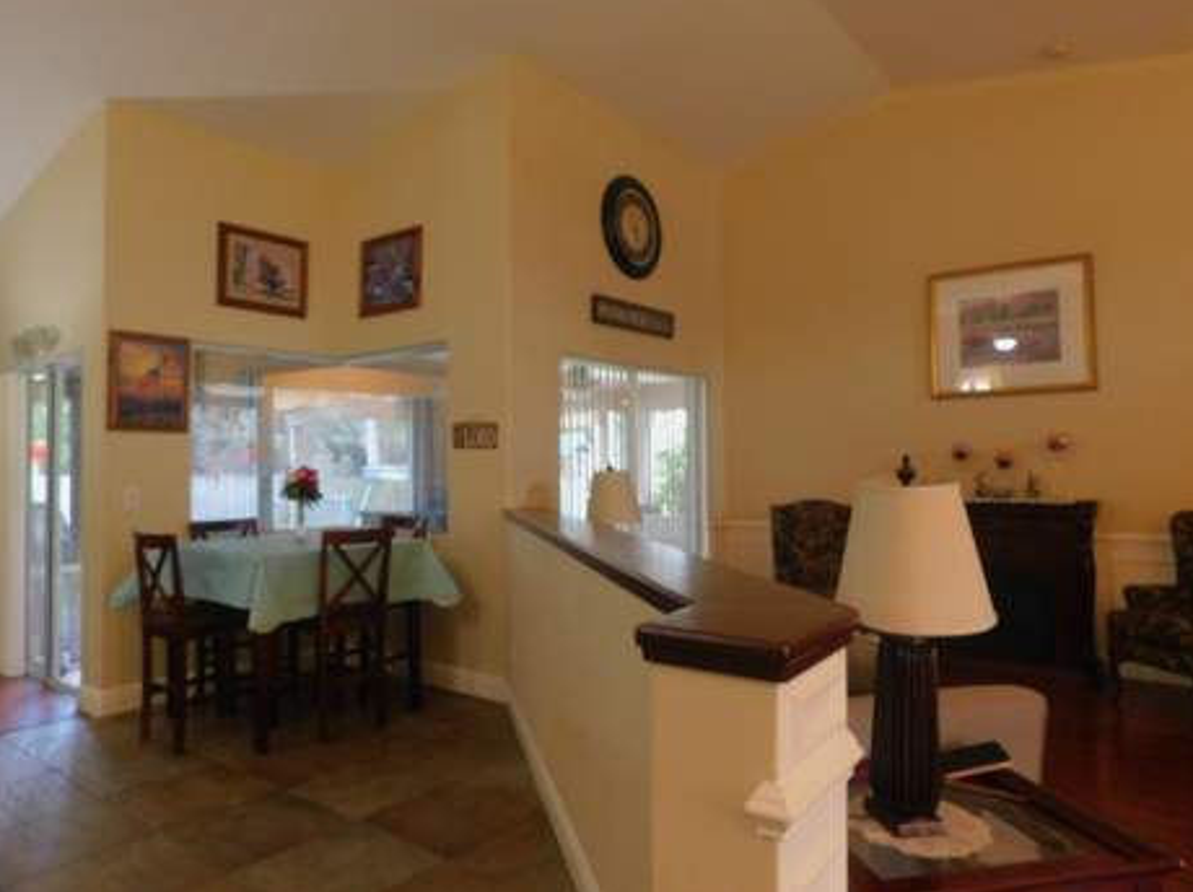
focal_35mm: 24
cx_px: 599
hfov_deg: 71.7
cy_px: 437
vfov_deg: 56.7
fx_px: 826
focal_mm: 4
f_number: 3
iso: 400
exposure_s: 1/20
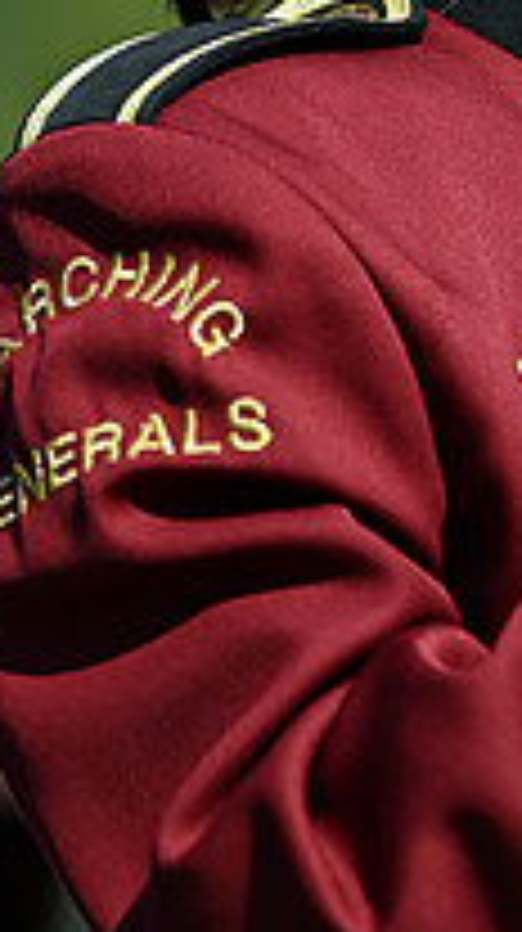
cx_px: 731
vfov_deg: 2.5
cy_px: 297
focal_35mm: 882
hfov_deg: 1.4
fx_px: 21765
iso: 125
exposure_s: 1/2500
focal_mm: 300
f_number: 2.8
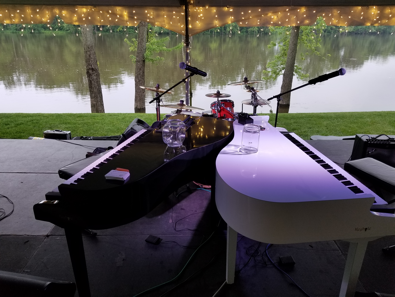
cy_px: 148
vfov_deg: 53.1
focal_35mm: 26
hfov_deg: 67.3
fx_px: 297
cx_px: 198
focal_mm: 4.25
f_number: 1.7
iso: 125
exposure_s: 1/120
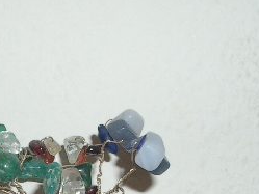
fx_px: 943
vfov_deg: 11.6
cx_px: 37
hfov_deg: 15.5
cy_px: 228
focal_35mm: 126
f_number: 5
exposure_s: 1/40
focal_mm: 8.2
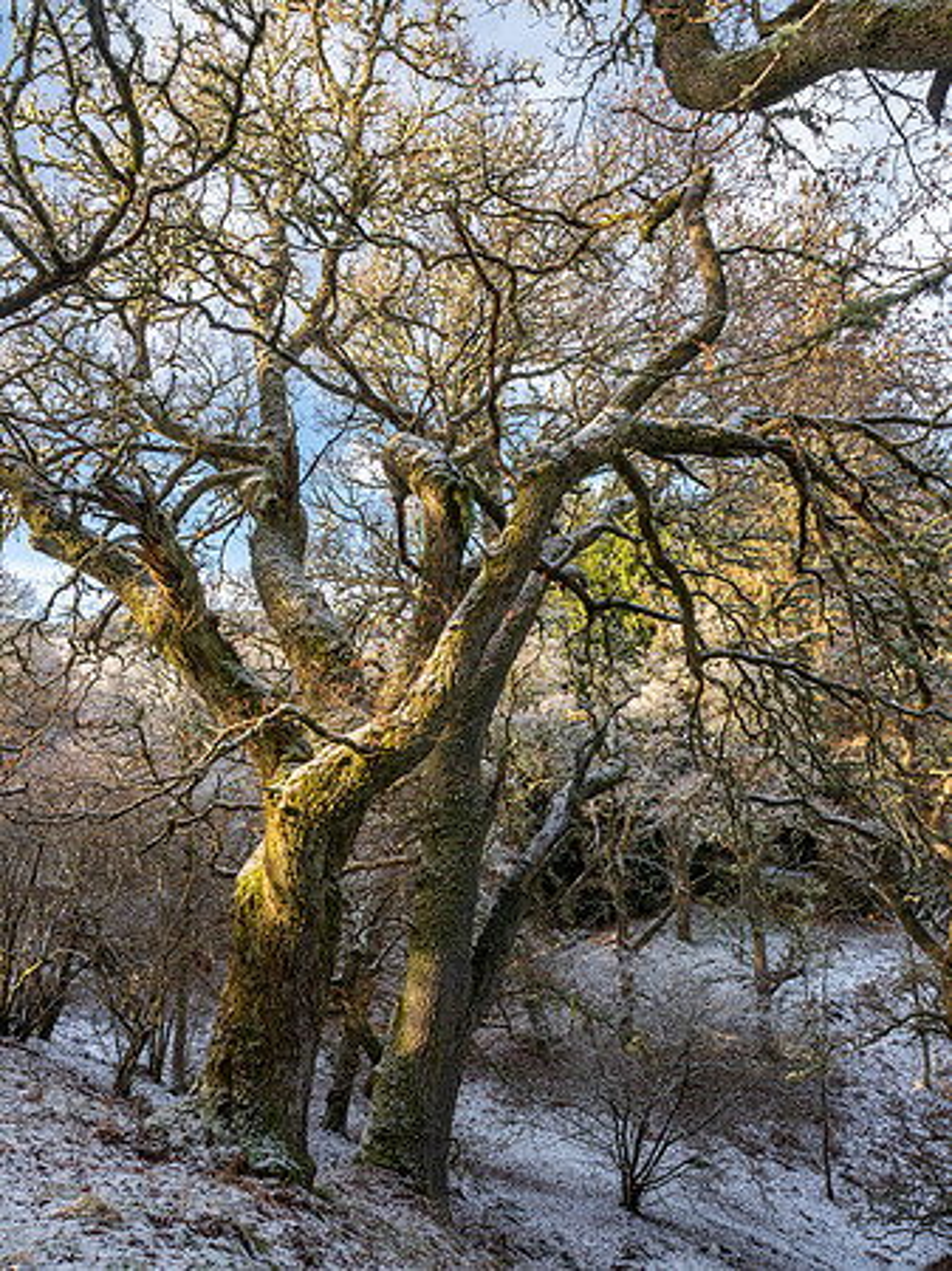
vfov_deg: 71.6
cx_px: 476
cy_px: 636
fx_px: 881
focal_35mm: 24
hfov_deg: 56.8
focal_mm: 12
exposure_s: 1/100
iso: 200
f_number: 5.6
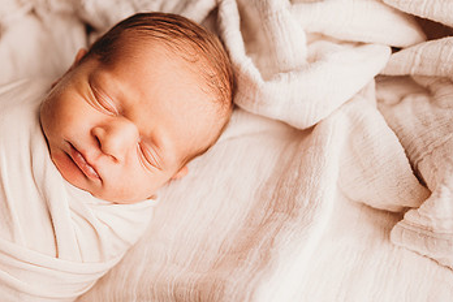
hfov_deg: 46.8
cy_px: 148
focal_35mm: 40
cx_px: 116
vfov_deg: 33.4
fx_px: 503
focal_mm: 24
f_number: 2.2
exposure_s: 1/160
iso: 100
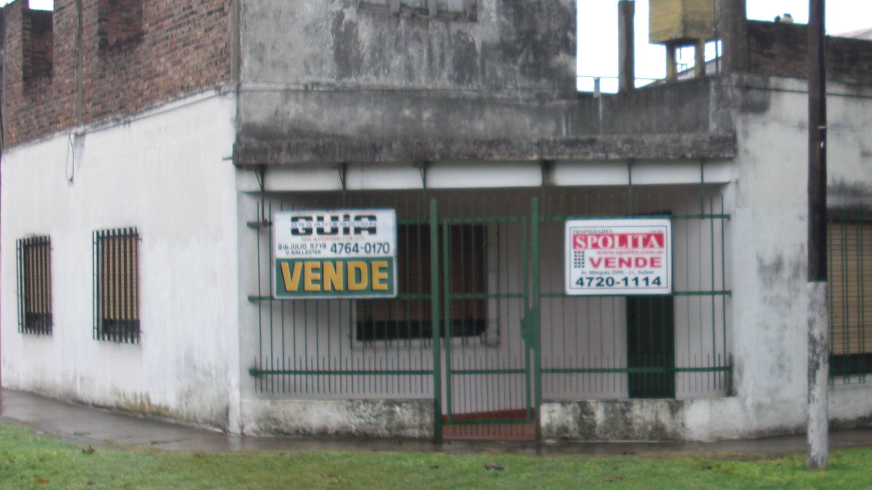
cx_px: 737
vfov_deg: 17.2
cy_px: 224
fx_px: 1619
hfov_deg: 29.2
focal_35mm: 70
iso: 50
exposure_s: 1/250
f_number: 2.8
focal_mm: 6.3
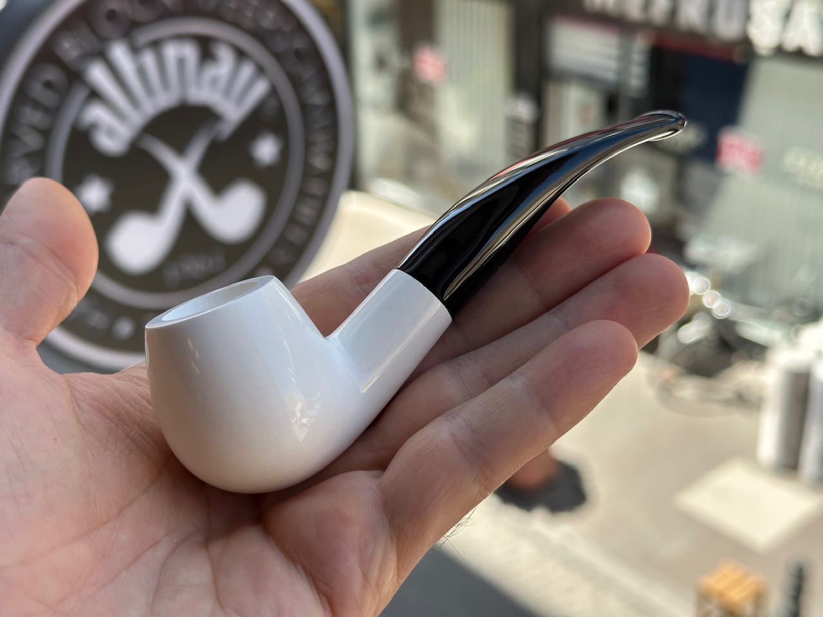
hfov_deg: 39.7
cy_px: 308
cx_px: 412
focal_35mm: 48
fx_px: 1141
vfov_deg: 30.3
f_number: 1.78
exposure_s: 1/919
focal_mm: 6.86
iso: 64
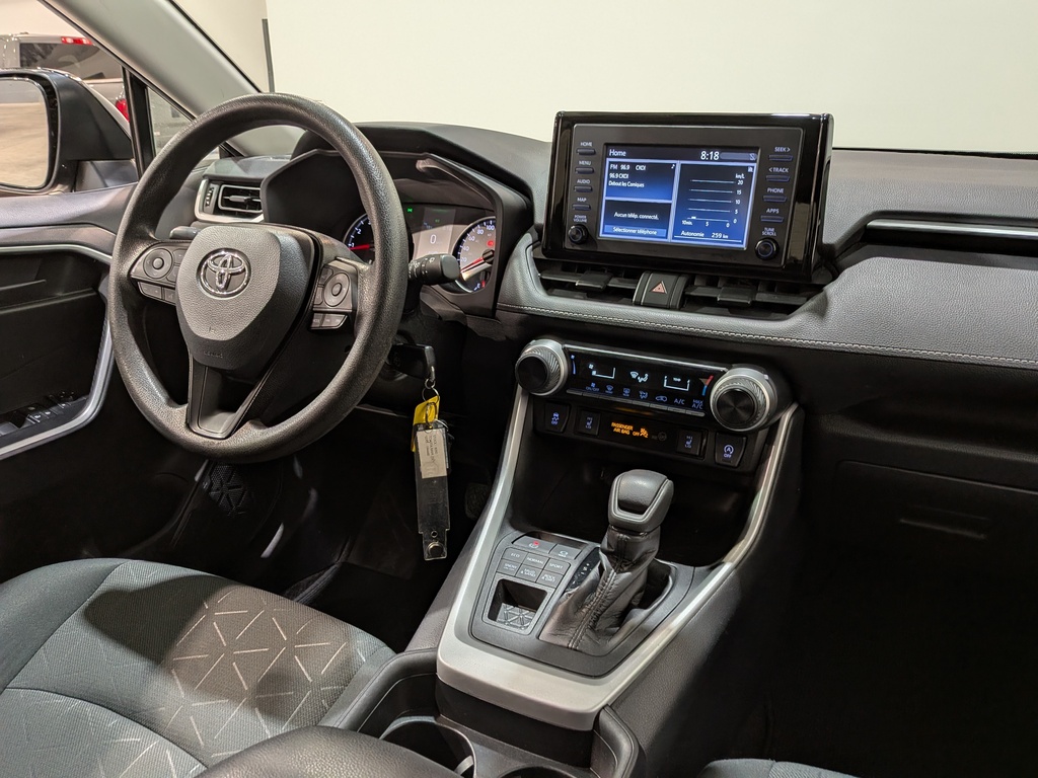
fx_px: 720
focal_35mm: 24
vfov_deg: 56.8
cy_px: 389
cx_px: 519
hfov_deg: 71.6
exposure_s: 1/30
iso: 53
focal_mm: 4.53
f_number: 1.7
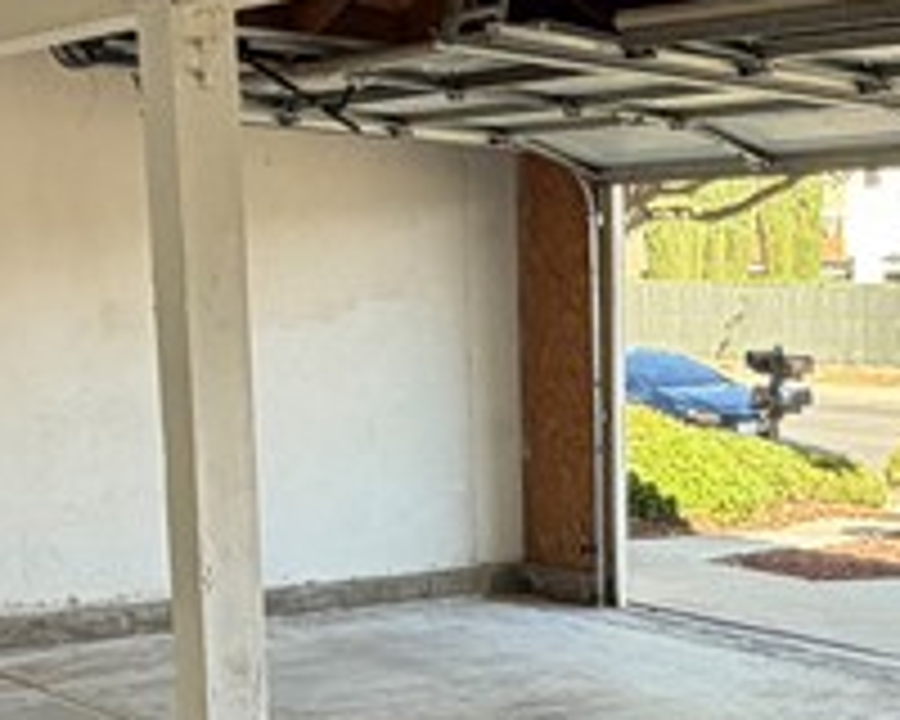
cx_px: 927
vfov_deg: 21.4
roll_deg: -0.3
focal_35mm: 70
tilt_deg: -9.5
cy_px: 634
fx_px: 1865
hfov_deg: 25.6
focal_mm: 2.22
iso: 40
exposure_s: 1/164
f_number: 2.2
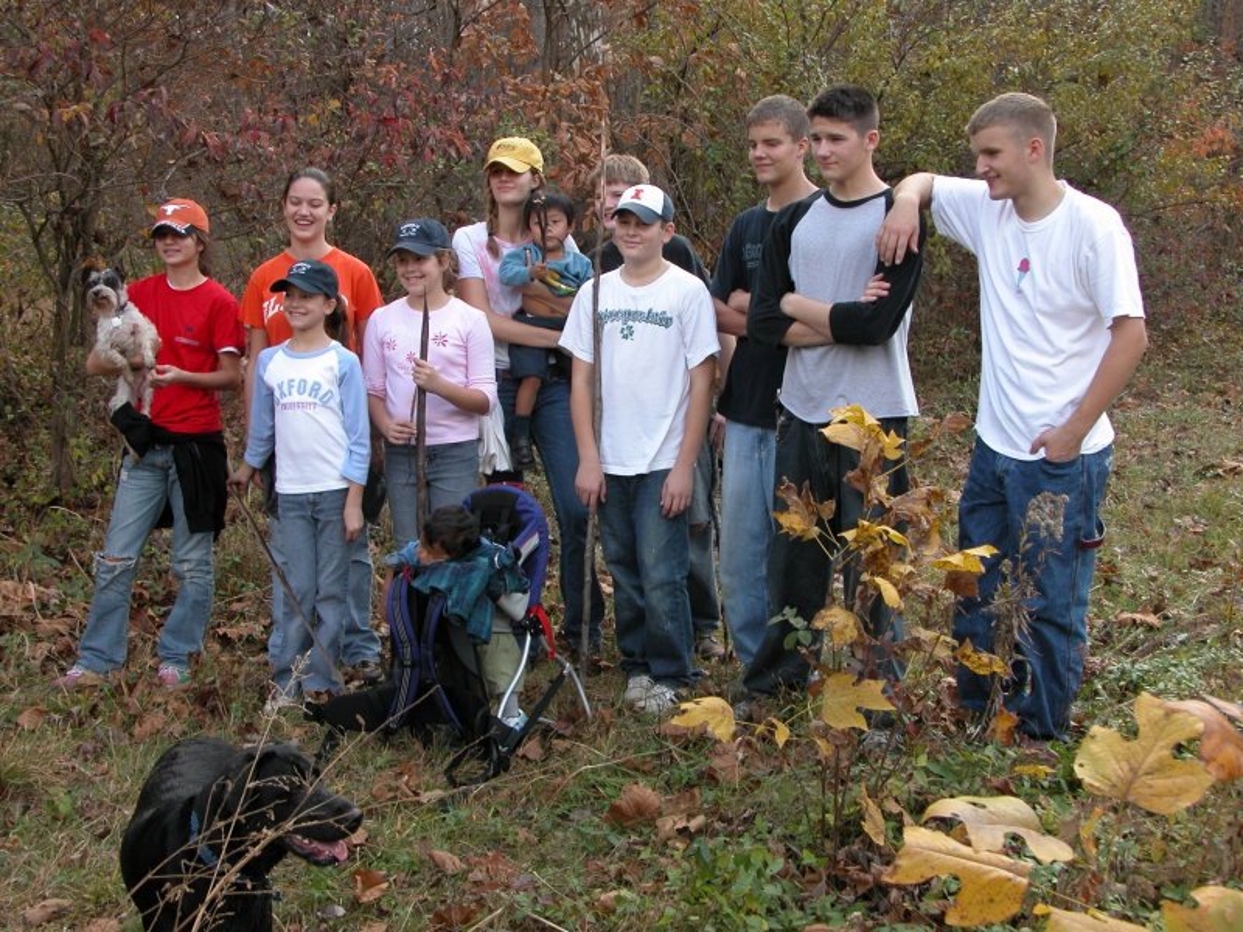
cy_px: 466
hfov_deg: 41.2
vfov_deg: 31.5
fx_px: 1652
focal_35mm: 46
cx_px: 622
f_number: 4.2
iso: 100
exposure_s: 1/133
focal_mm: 11.6
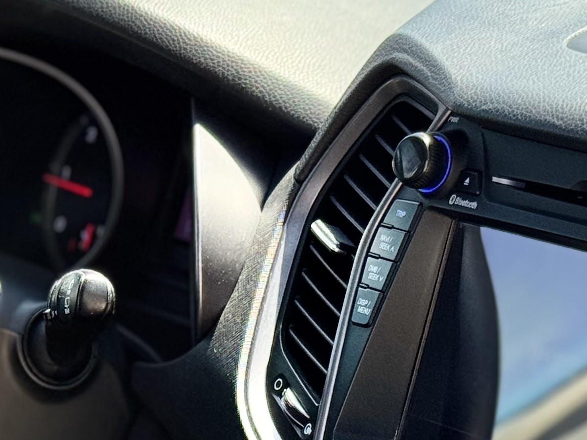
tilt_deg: -20.9
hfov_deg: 12.2
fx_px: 2731
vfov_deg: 9.1
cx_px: 157
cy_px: 533
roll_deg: +4.9
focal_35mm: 161
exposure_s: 1/255
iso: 64
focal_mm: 6.76
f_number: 1.78
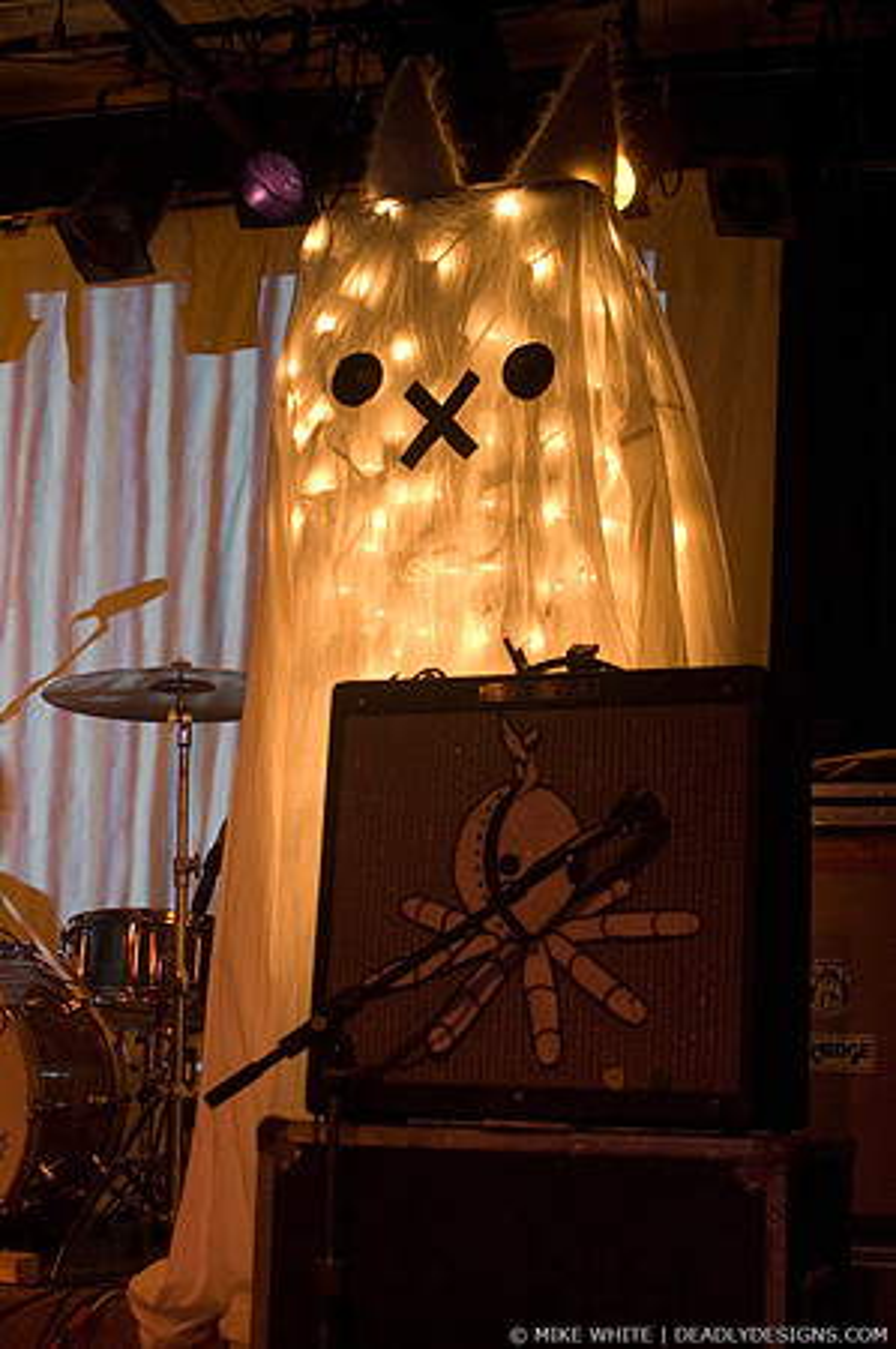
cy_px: 674
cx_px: 448
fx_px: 2245
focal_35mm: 60
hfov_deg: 22.6
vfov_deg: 33.4
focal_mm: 40
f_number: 2.8
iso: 1600
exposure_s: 1/30
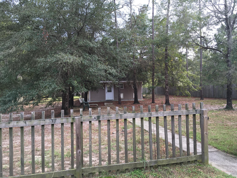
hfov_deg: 61.7
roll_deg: +1.0
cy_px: 89
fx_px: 199
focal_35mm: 29
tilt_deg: -0.5
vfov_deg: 48.2
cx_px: 118
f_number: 2.2
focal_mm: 4.15
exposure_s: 1/120
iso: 25
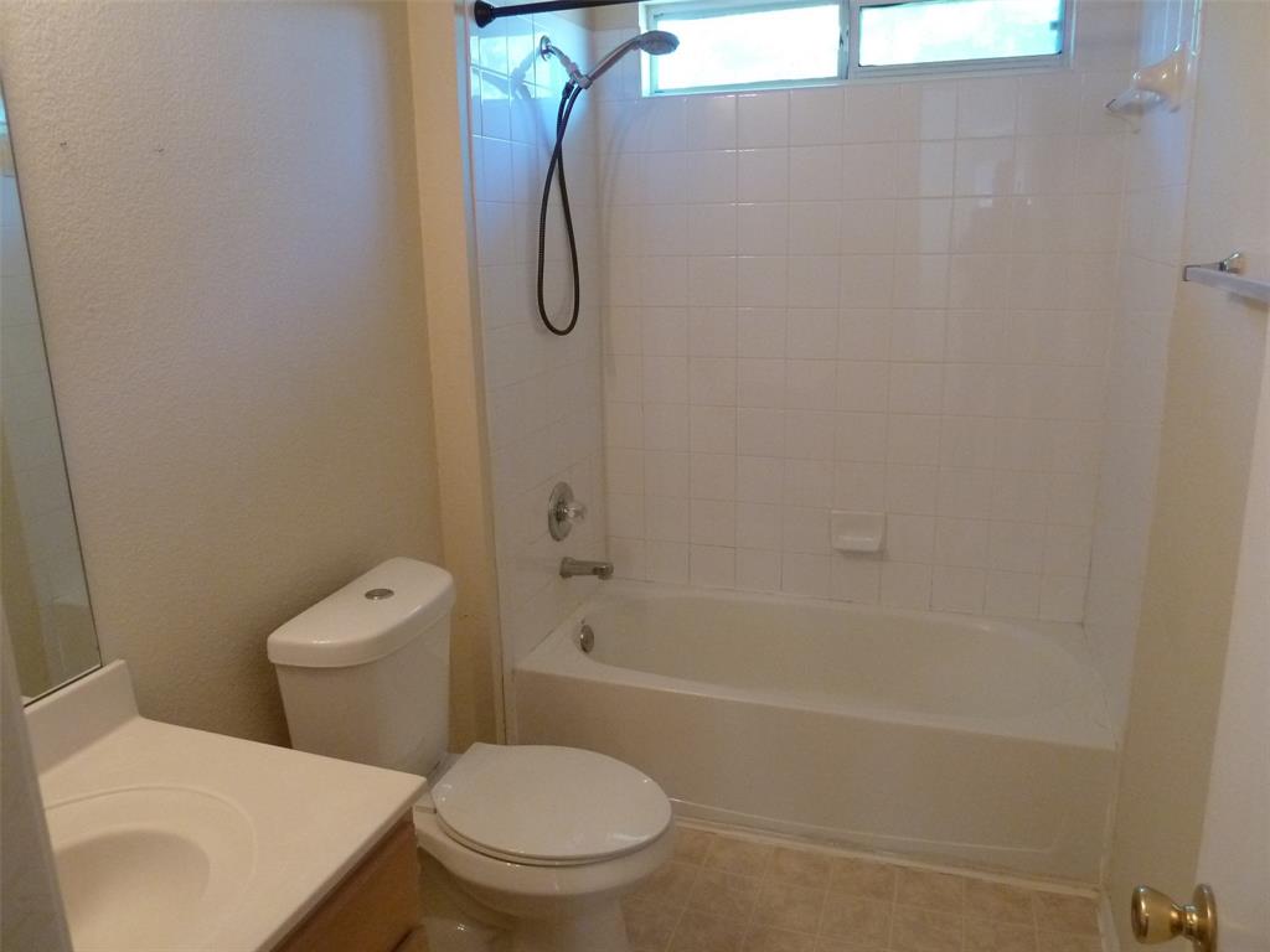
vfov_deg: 54.9
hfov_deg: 69.4
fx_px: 917
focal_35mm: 25
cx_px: 635
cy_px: 476
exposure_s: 1/30
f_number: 3.3
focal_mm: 4.1
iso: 400
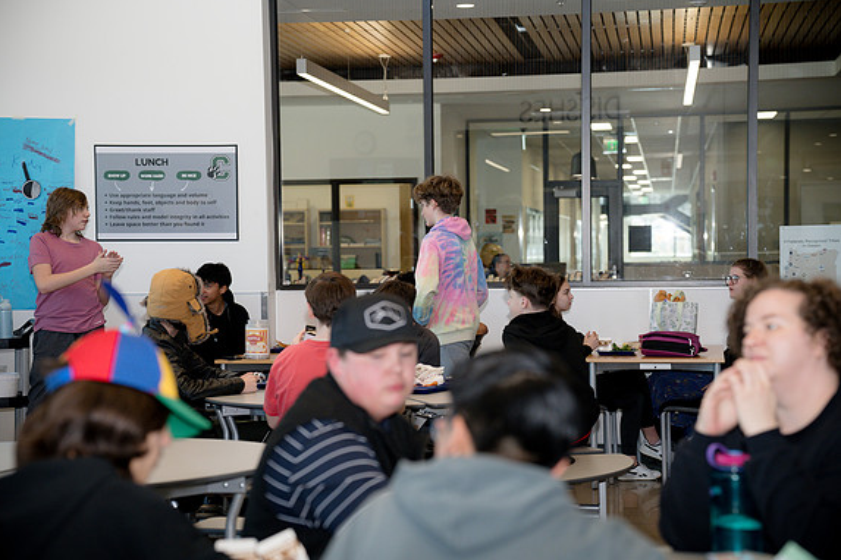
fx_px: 1986
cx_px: 417
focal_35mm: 85
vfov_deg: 16.1
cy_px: 281
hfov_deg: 23.9
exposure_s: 1/320
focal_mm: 84
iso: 1600
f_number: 4
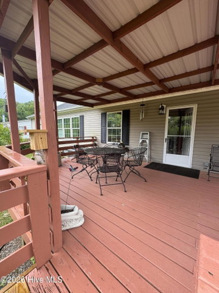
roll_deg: -0.2
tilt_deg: -7.8
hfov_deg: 85.7
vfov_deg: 102.1
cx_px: 110
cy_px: 146
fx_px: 118
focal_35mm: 14
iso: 50
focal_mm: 2.22
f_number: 2.2
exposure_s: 1/99
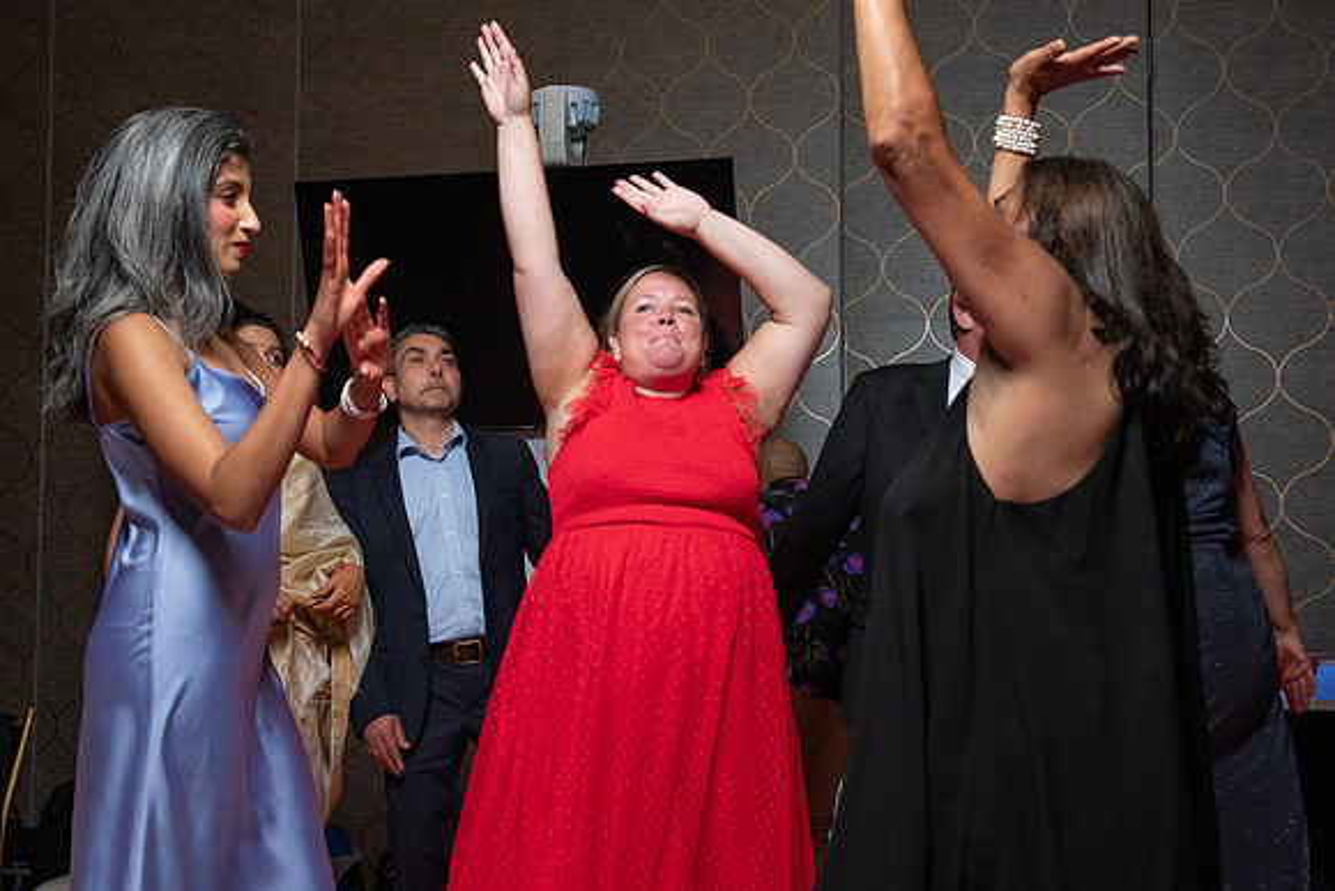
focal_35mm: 47
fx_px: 1760
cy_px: 491
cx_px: 667
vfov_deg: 28.4
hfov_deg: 41.5
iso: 2000
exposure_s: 1/200
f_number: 5.6
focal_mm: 37
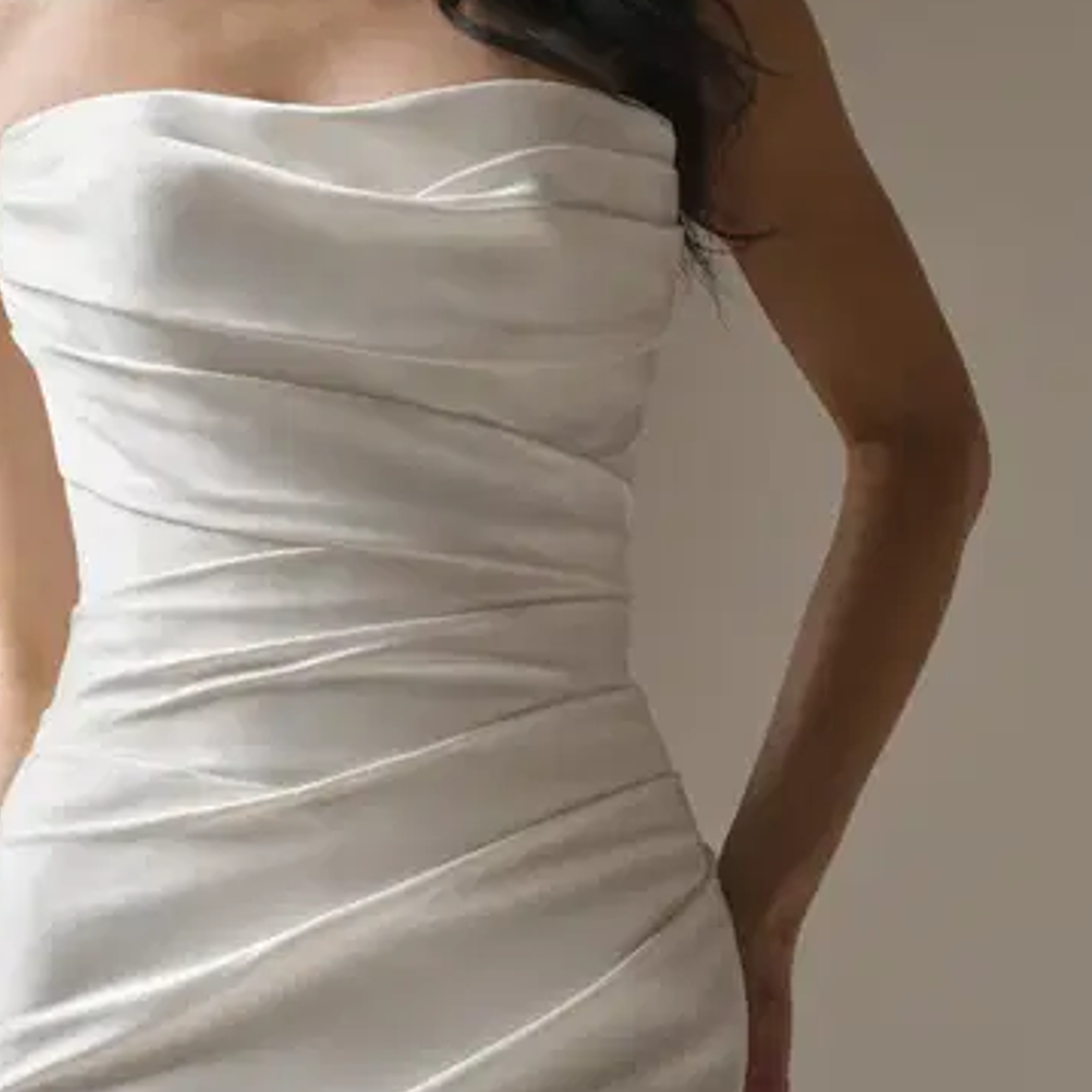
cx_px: 544
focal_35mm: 139
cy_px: 611
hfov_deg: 12.6
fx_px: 4961
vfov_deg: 12.6
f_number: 10
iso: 500
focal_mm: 59.8
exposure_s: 1/125
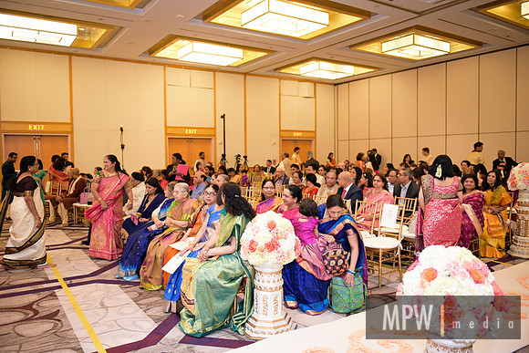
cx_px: 264
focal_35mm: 29
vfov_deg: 45.0
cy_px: 176
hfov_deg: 63.6
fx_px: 426
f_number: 2.8
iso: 2000
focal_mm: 29
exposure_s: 1/160
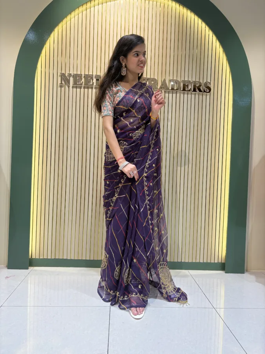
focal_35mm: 26
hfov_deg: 53.1
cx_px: 132
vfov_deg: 67.3
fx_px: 265
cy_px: 177
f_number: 1.6
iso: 50
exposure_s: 1/152
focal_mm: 5.96
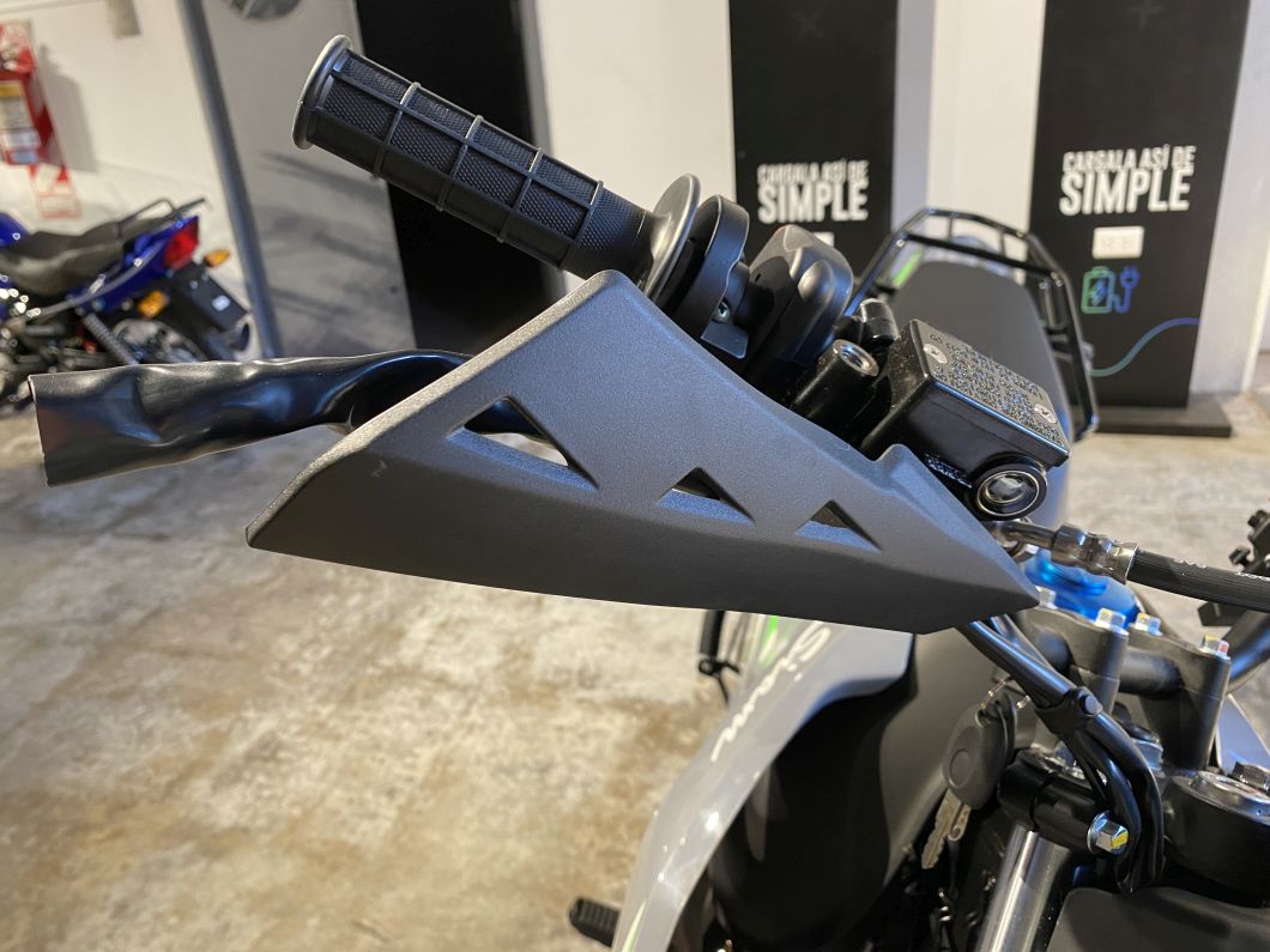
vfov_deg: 53.1
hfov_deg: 67.3
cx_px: 635
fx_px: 954
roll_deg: +6.1
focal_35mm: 26
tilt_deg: -24.3
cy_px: 476
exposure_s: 1/50
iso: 200
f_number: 1.8
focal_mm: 4.25
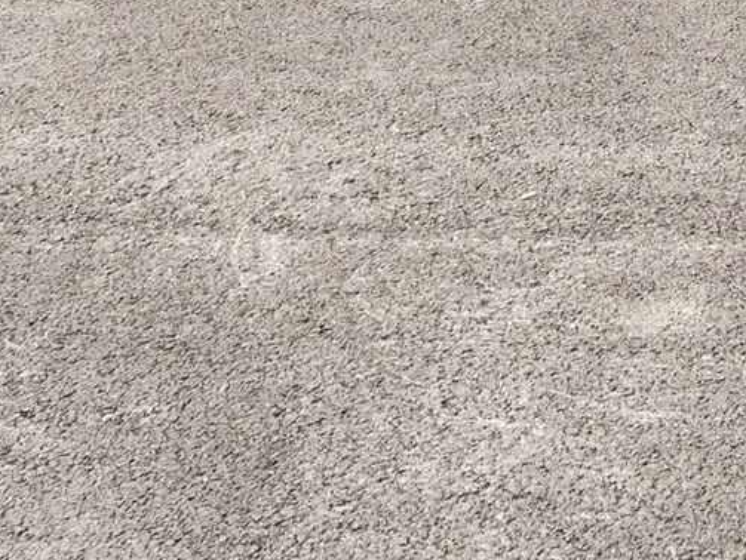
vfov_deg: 13.9
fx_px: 1898
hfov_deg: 20.4
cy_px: -601
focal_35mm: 88
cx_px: 963
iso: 160
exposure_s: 1/125
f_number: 8
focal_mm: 10
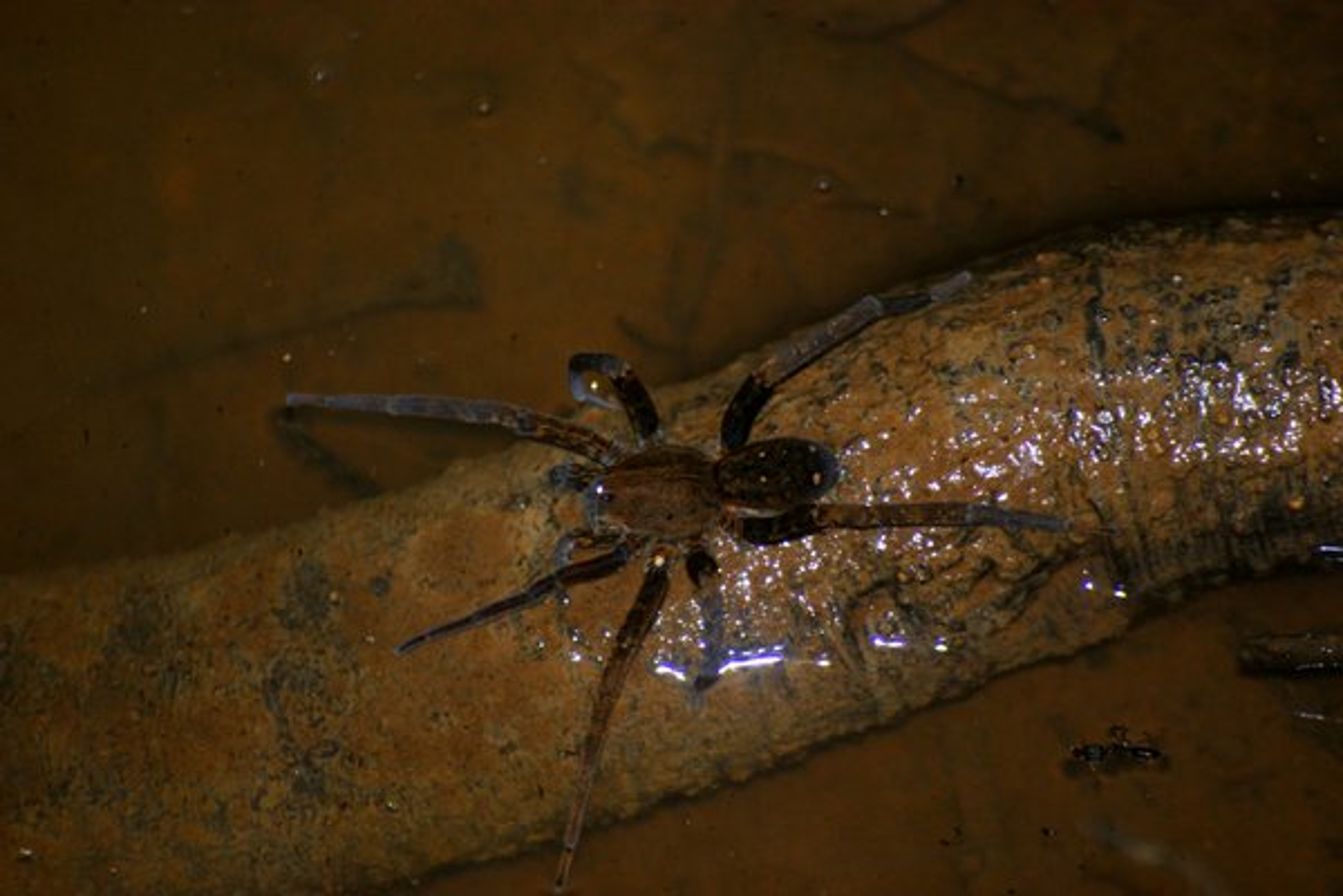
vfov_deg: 4.0
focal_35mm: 345
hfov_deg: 6.0
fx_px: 12869
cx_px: 672
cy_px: 448
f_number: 5.6
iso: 400
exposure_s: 1/125
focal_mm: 230
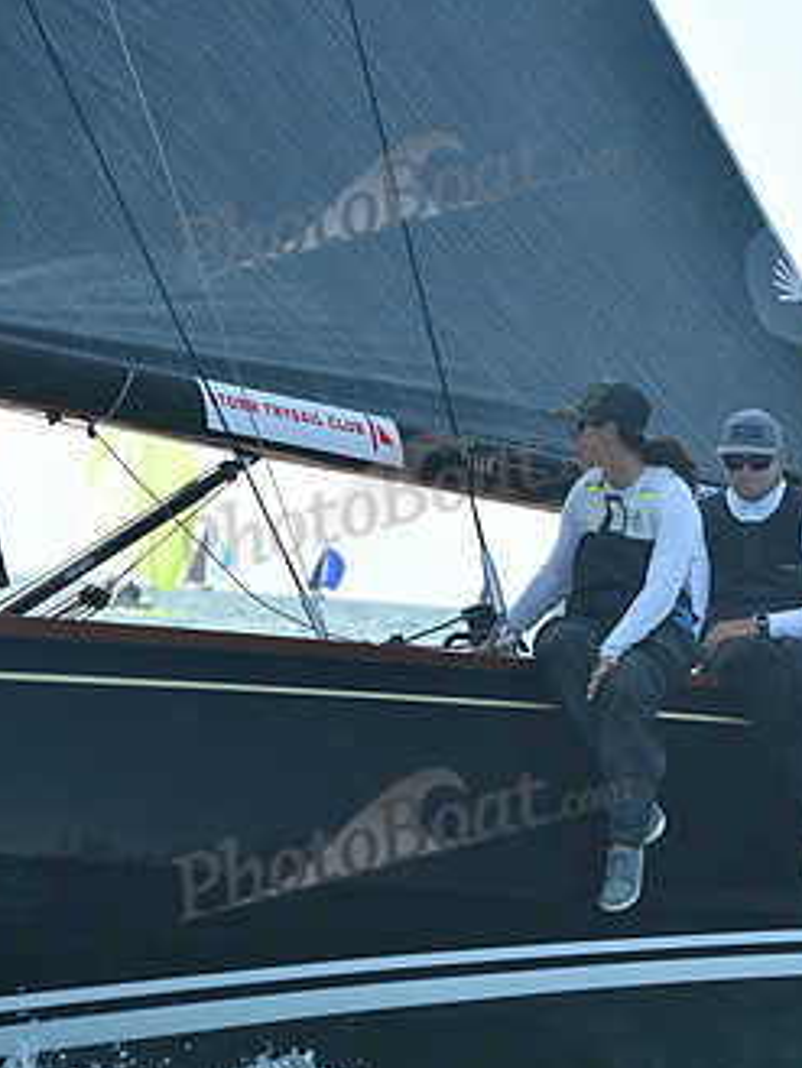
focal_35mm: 178
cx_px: 802
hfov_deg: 8.3
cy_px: 622
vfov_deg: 11.1
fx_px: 5495
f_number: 4.5
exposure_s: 1/640
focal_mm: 105
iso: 320
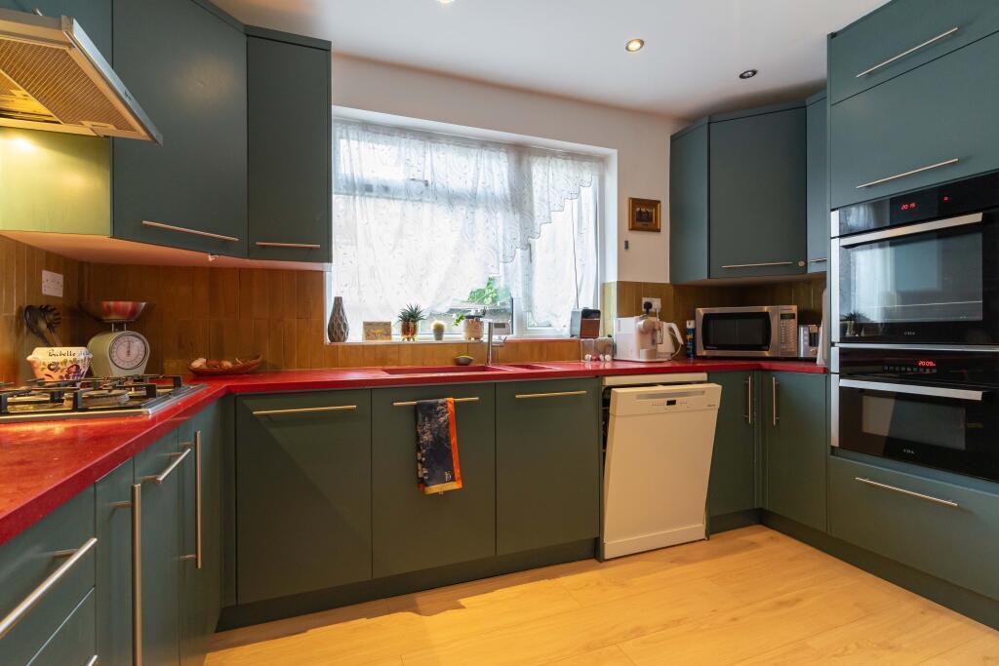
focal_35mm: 17
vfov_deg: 70.5
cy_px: 333
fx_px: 472
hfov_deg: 93.3
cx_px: 500
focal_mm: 17
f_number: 8
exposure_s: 1/15
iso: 1000
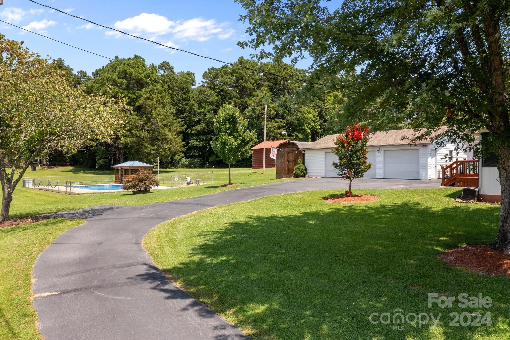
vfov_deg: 46.4
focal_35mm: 28
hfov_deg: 65.5
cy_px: 170
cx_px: 255
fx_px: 397
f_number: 5.6
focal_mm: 10.26
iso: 100
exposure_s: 1/400
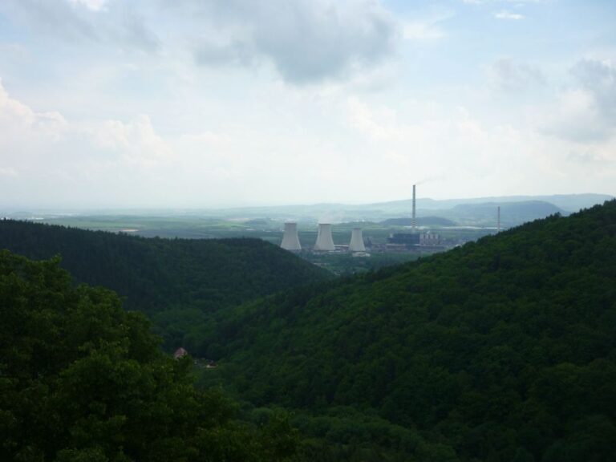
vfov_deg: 42.9
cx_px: 308
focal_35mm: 33
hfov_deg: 55.4
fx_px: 587
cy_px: 231
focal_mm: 5.5
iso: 80
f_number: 2.8
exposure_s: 1/1000
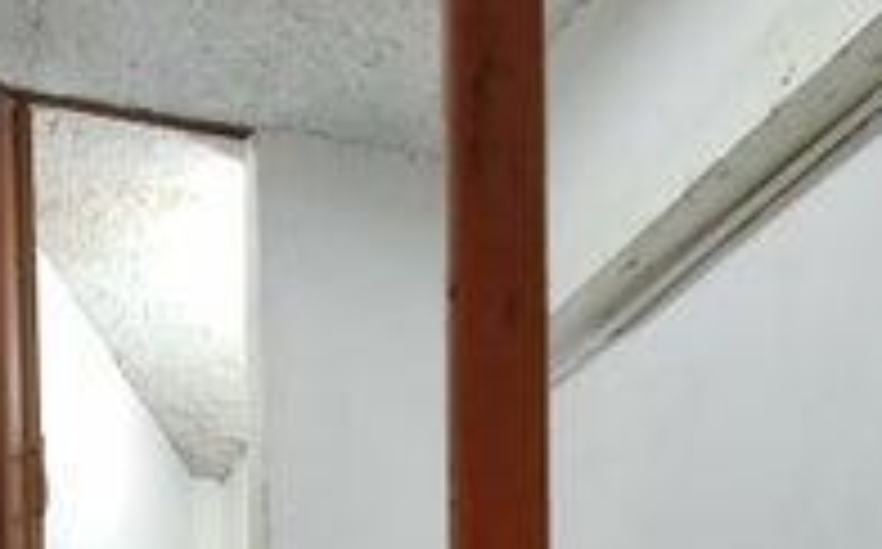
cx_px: 225
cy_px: 932
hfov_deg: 43.1
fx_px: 1080
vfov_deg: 21.3
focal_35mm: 45
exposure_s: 1/30
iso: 200
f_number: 2.2
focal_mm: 1.74
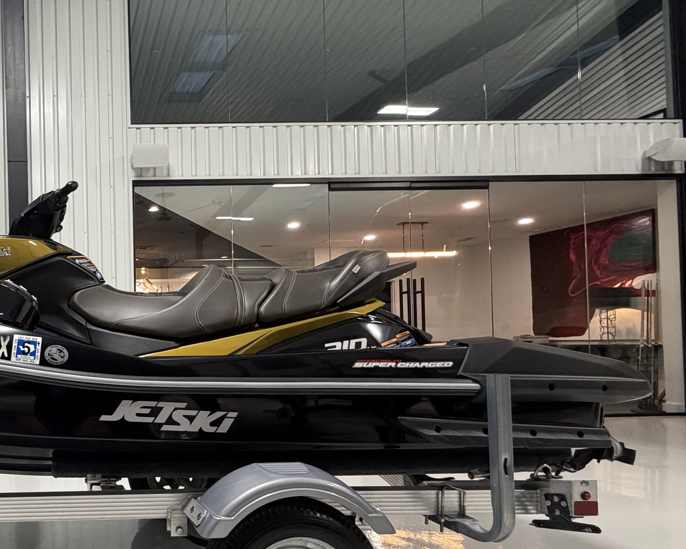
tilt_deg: +0.3
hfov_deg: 55.9
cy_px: 333
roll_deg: +2.0
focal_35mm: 26
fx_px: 528
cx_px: 53
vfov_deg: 54.5
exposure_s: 1/60
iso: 250
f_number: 2.2
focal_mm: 2.22
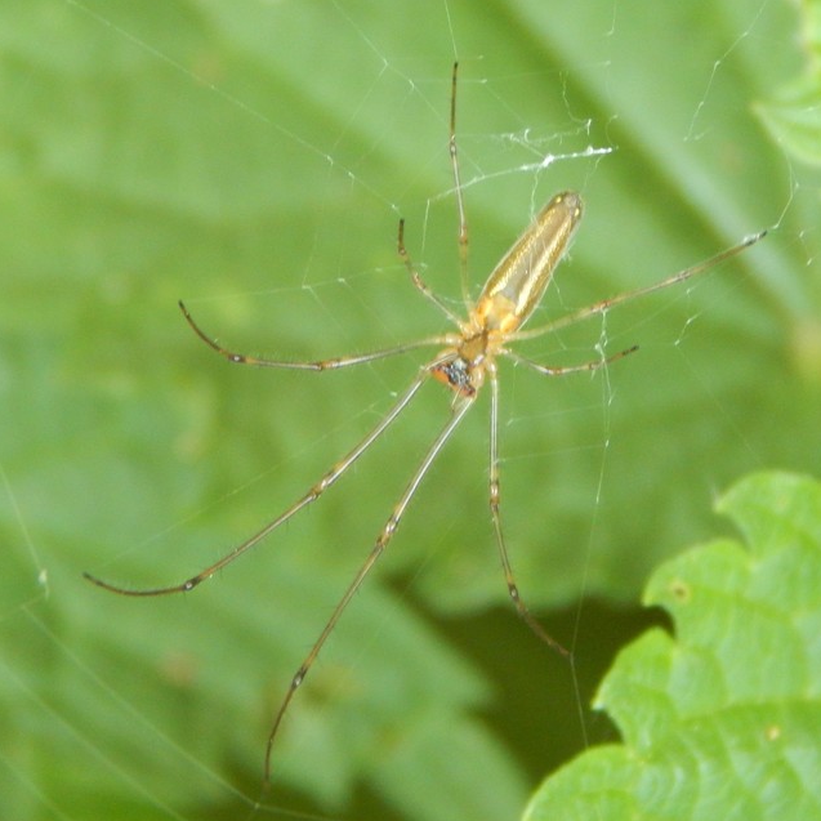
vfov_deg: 7.1
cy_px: 411
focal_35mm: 245
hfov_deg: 7.1
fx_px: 6574
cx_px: 418
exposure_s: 1/15
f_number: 5.4
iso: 400
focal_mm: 37.1
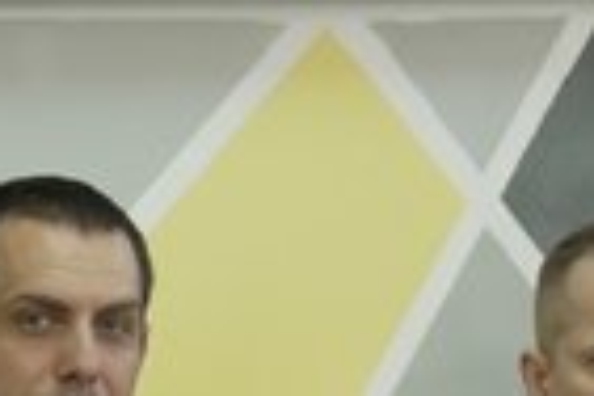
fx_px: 3267
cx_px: 143
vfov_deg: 6.9
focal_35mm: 198
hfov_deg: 10.4
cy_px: 491
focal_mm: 70
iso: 2000
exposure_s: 1/100
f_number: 3.5
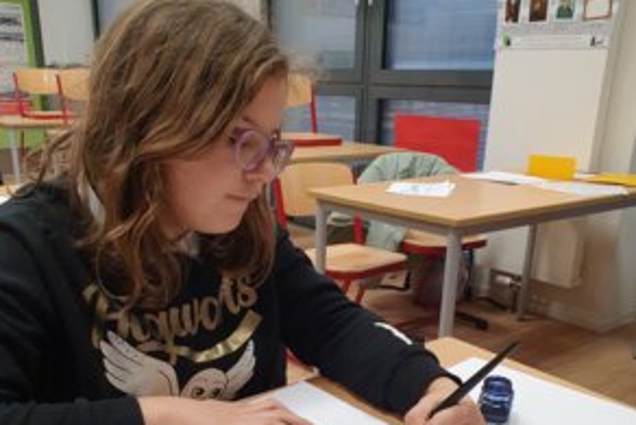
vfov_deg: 35.0
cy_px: 329
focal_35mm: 37
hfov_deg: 51.9
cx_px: 311
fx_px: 654
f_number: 2.4
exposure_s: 1/100
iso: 250
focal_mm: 4.32
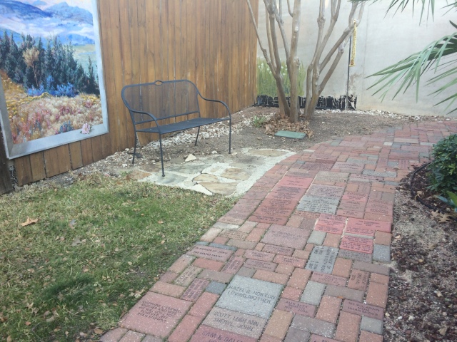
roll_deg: +1.3
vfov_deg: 48.2
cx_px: 228
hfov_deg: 61.7
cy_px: 171
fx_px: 383
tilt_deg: -18.0
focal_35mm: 29
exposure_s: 1/60
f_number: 2.2
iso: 50
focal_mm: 4.15
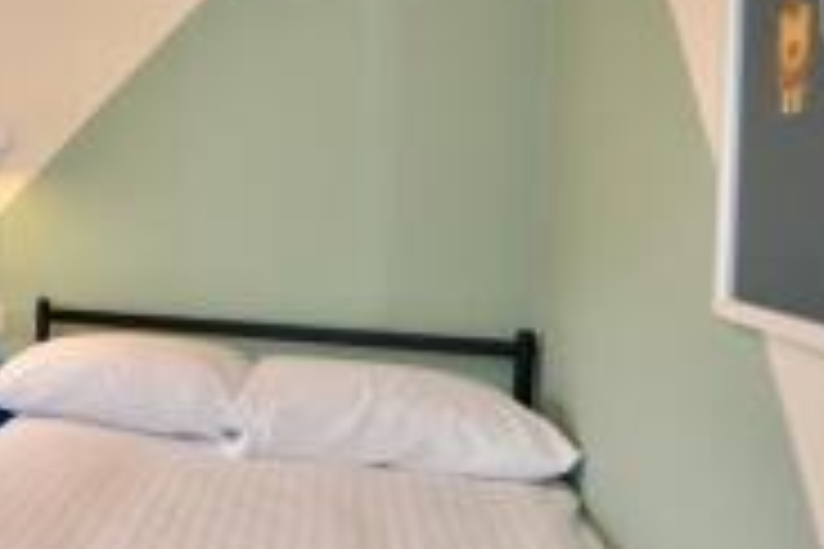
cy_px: 214
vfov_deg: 34.1
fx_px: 893
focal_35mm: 39
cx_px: -18
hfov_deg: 42.2
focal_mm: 10
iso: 400
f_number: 3.5
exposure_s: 1/60
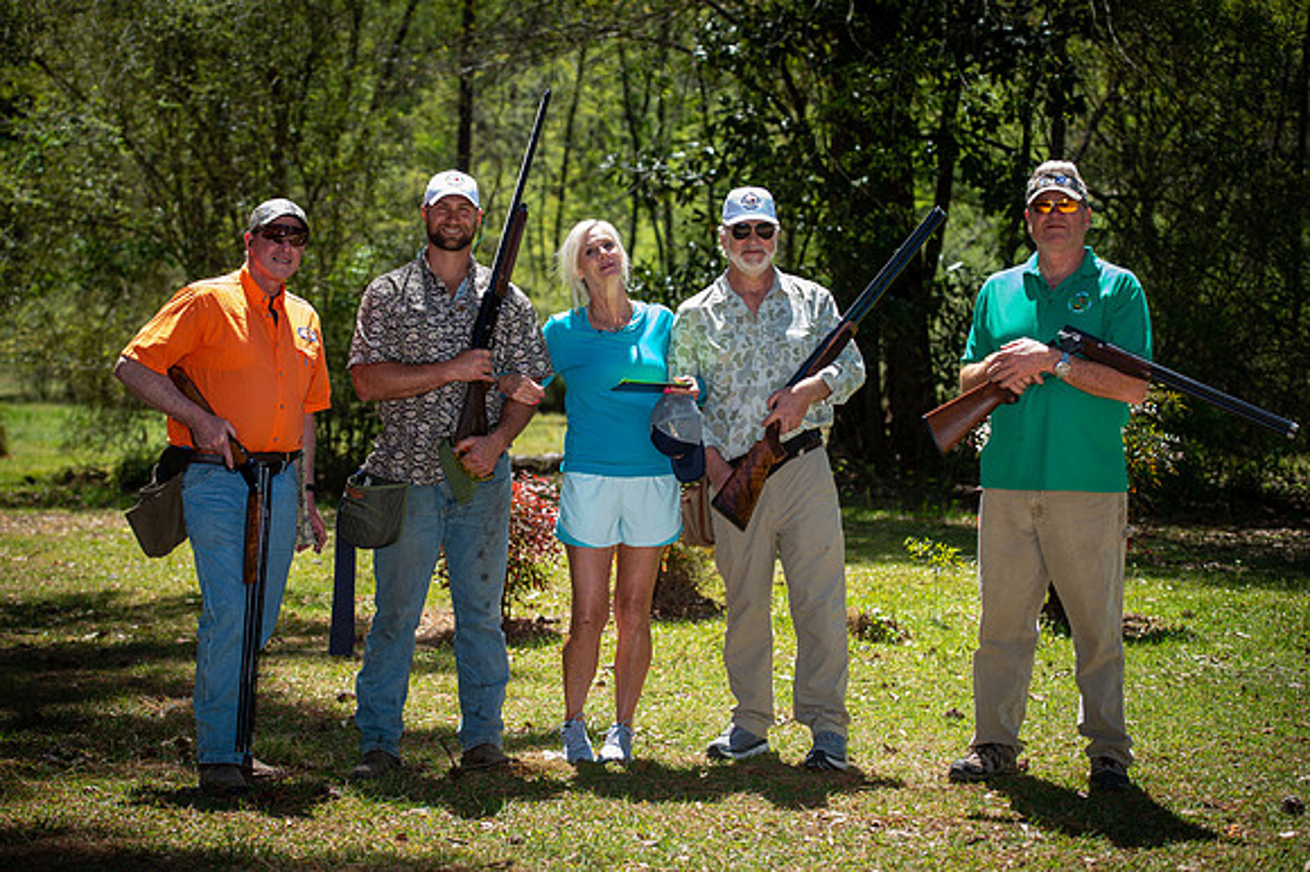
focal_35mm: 70
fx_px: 2546
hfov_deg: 28.9
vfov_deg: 19.4
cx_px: 655
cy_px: 436
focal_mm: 70
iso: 50
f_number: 3.5
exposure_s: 1/250
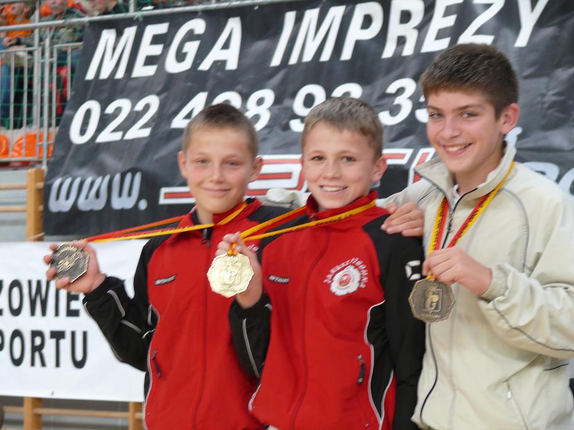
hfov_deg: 15.2
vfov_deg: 11.4
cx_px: 287
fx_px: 2156
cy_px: 215
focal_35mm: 130
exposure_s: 1/30
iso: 100
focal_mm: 27.4
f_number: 3.6
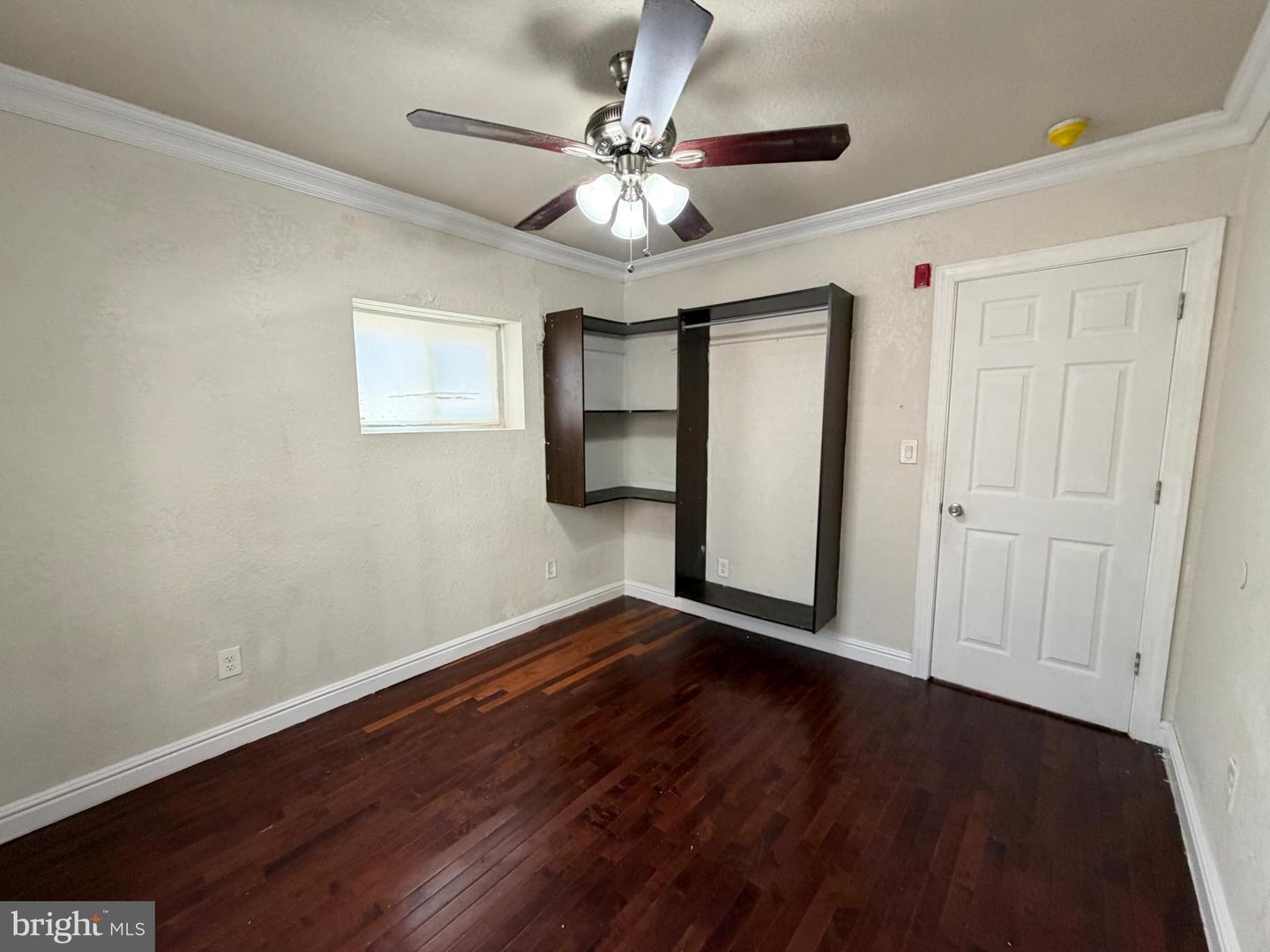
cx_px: 635
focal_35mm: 14
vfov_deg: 85.7
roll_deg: +0.8
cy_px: 476
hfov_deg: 102.1
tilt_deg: -6.5
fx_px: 514
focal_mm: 2.22
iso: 250
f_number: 2.2
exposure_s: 1/60
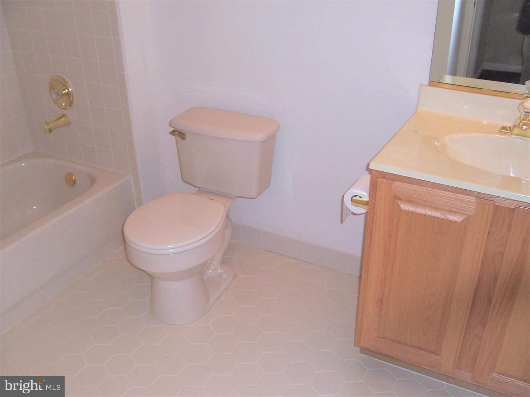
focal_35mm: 34
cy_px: 198
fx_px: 521
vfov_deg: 41.8
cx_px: 265
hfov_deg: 54.0
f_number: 2.7
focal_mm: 5.6
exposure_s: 1/60
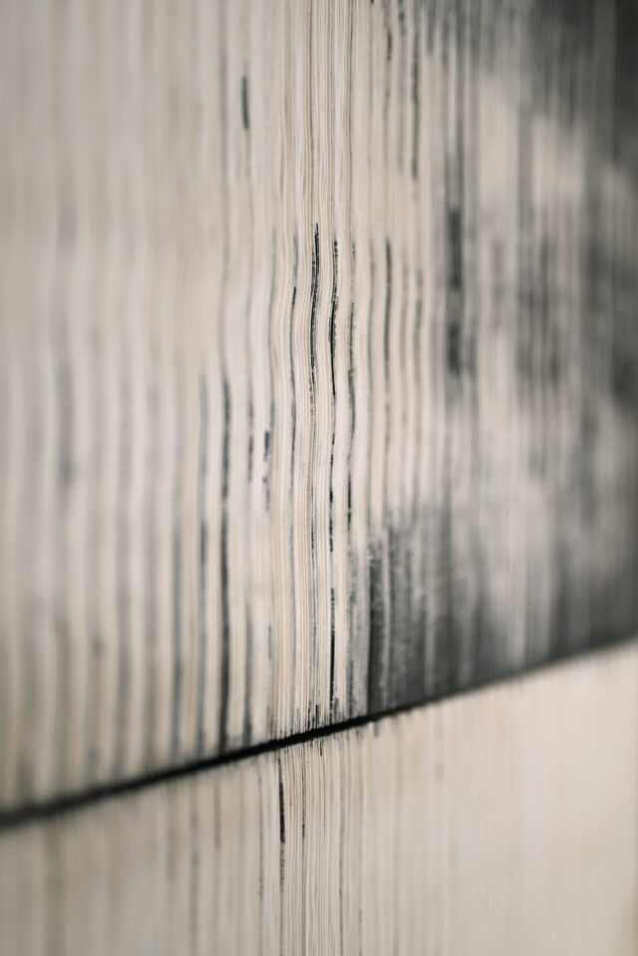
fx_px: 1329
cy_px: 478
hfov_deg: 27.0
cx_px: 319
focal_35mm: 50
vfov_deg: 39.6
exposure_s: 1/125
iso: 160
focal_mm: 50
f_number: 1.8
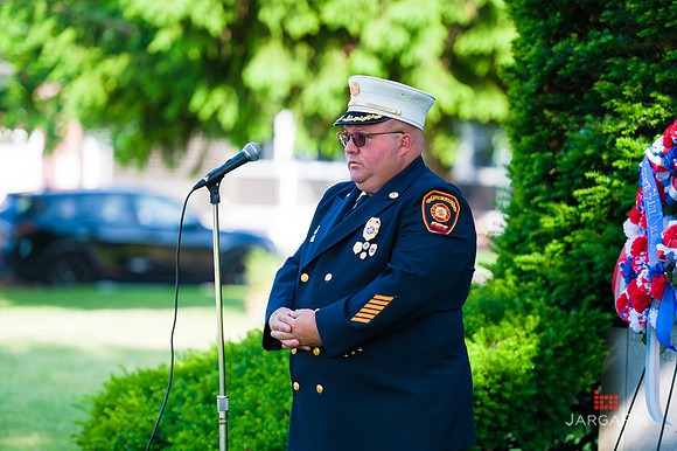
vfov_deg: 8.6
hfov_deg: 12.8
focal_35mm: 160
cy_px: 226
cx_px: 338
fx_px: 3007
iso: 200
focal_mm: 160
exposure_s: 1/800
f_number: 3.2
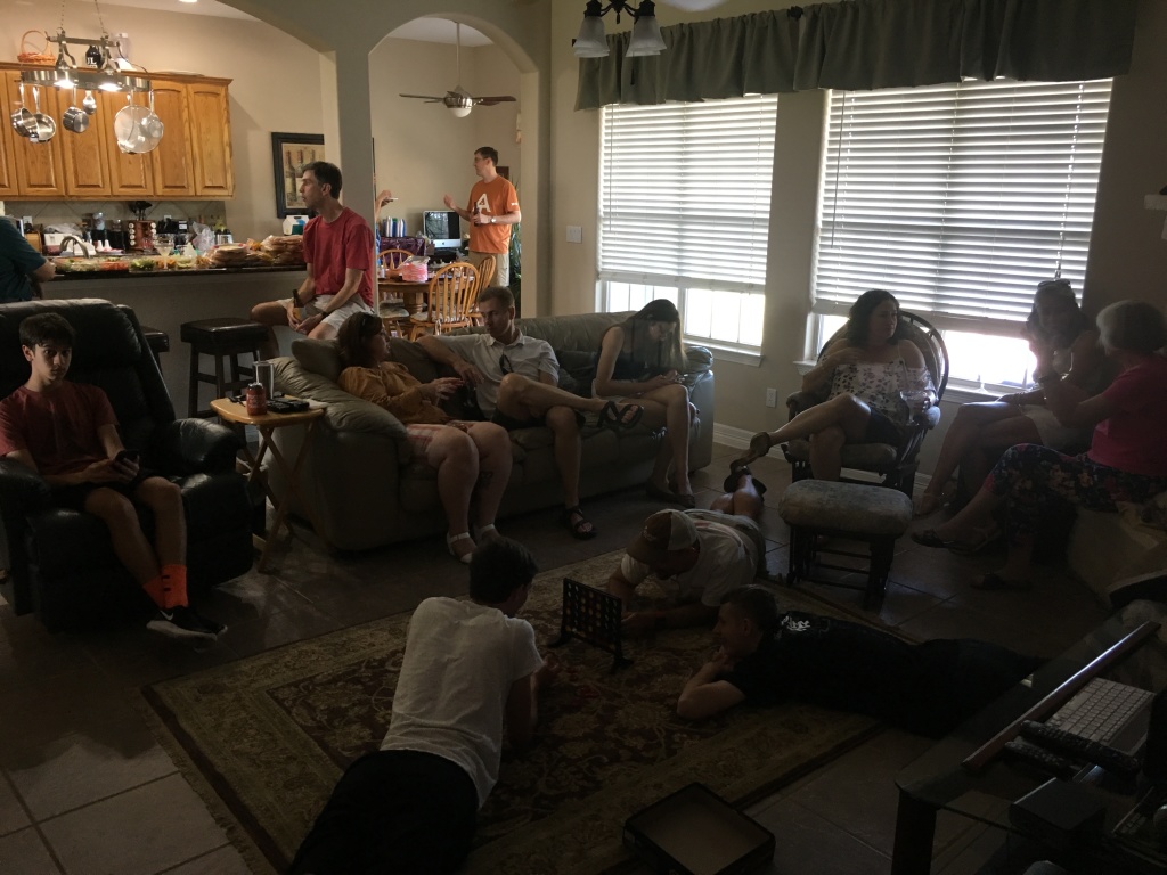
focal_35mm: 29
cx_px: 584
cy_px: 438
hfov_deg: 61.7
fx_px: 978
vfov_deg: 48.2
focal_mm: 4.15
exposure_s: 1/30
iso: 100
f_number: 2.2
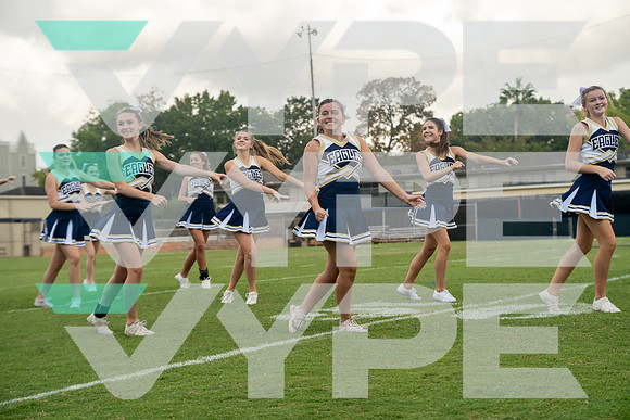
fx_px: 1188
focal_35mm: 68
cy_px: 210
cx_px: 315
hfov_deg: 29.7
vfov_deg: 20.1
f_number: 3.5
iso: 800
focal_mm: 66
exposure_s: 1/800
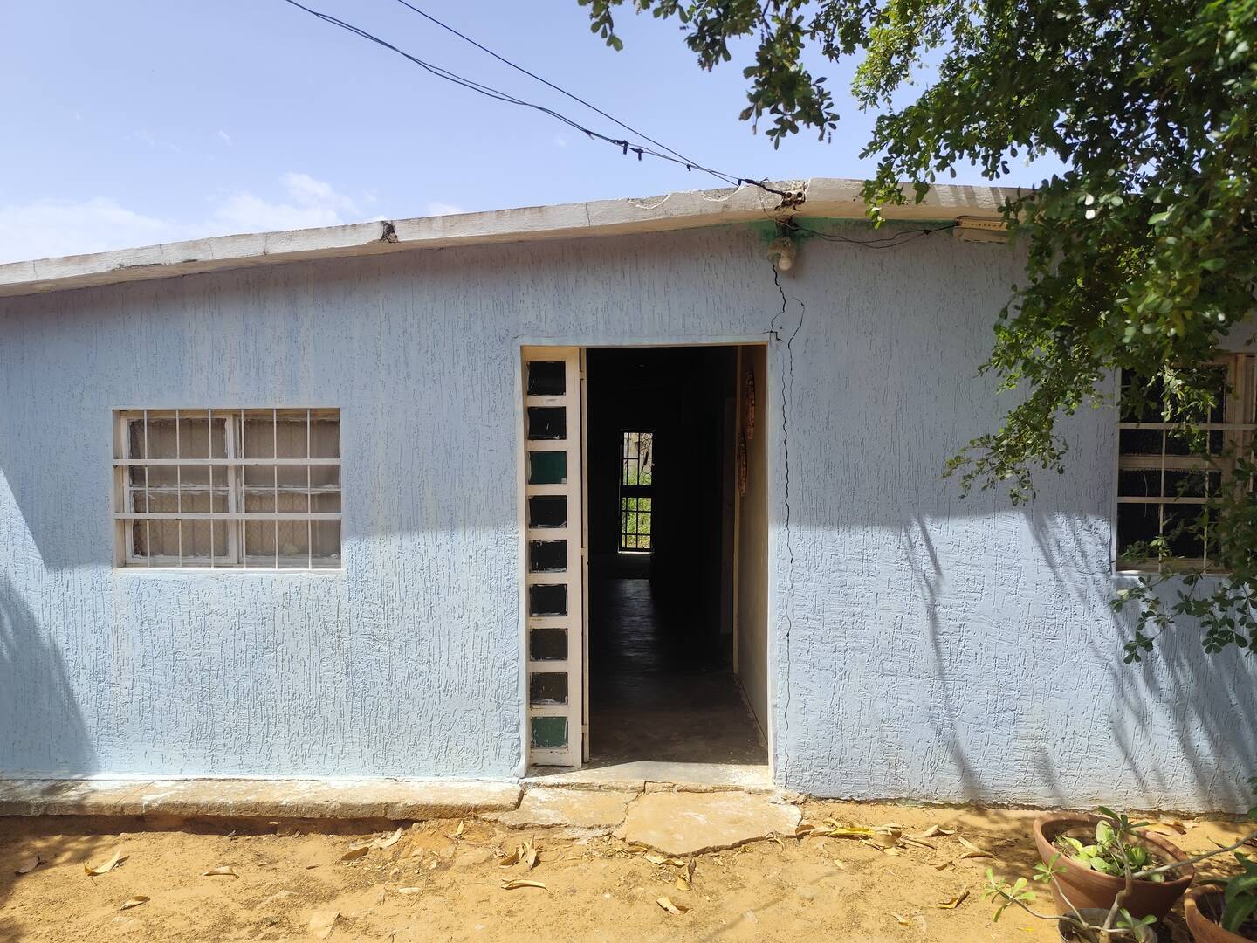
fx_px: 835
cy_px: 472
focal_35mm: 23
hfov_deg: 73.9
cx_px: 628
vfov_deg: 58.9
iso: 50
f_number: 1.65
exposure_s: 1/847
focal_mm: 6.19
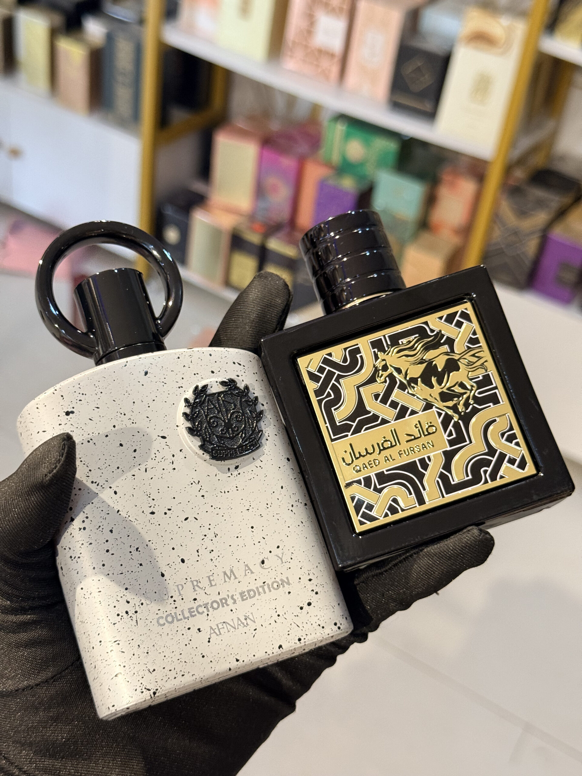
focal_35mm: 48
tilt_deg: -35.7
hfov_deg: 30.3
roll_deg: -10.3
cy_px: 388
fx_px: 1076
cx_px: 291
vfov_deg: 39.7
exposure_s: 1/50
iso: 250
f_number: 1.78
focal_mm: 6.76
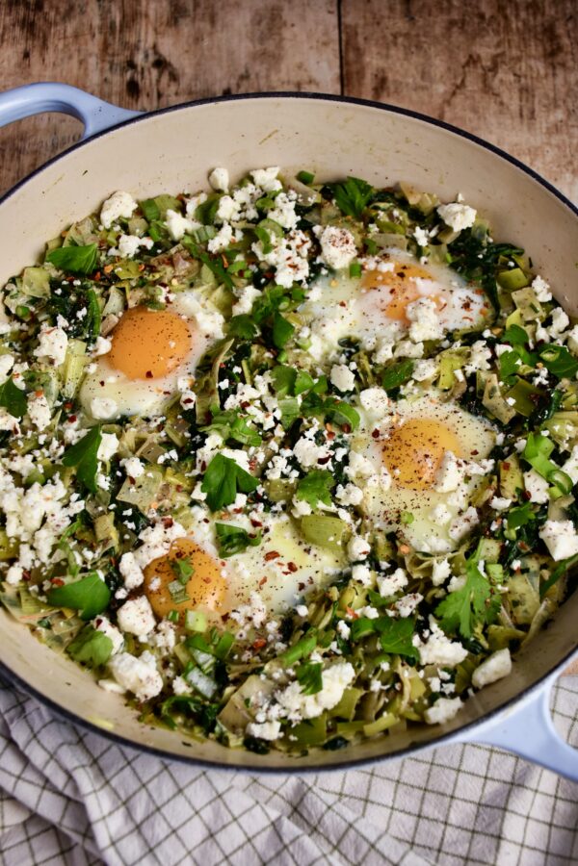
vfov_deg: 43.6
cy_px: 433
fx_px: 1084
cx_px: 289
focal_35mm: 45
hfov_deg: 29.9
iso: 400
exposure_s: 1/100
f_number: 5
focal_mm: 30
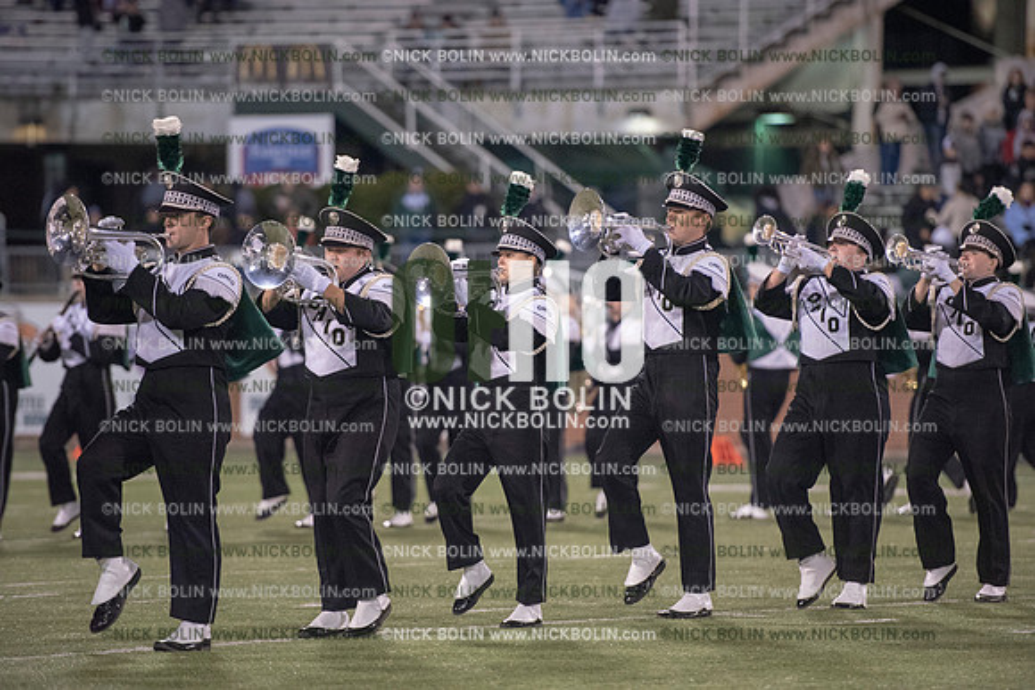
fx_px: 5751
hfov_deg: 10.3
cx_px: 518
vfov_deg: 6.9
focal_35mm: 200
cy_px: 345
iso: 5000
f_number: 3.2
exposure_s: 1/1250
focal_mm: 200
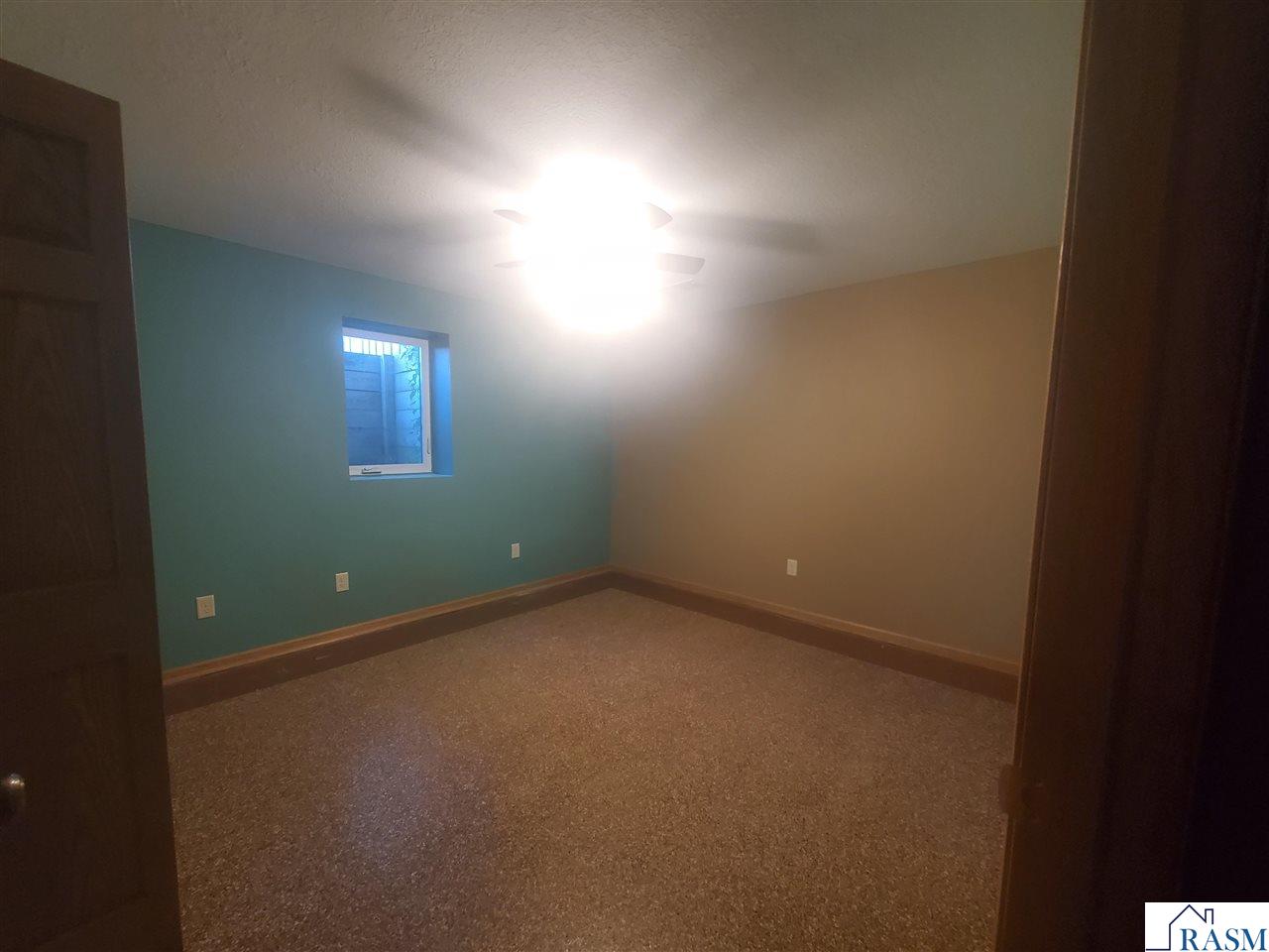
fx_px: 477
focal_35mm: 13
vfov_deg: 89.9
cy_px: 476
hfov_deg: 106.2
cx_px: 634
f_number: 2.2
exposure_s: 1/40
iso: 500
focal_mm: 1.8
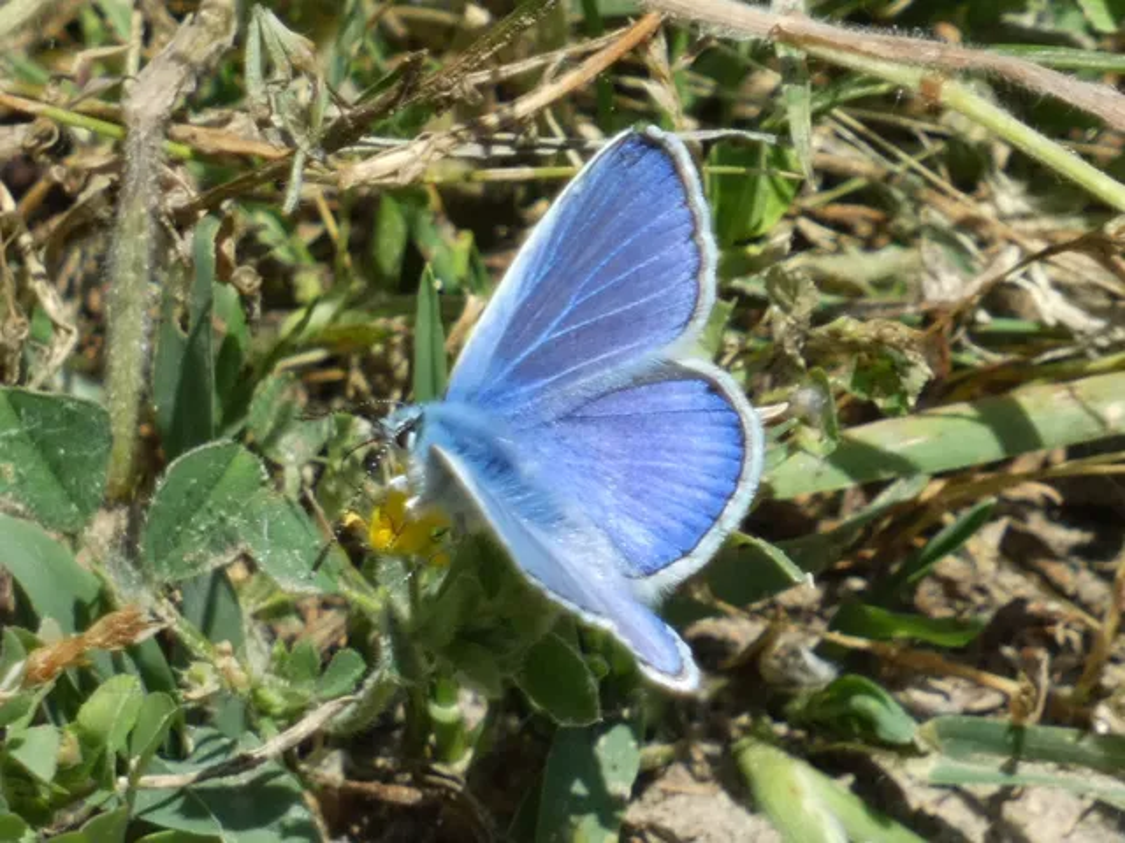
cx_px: 562
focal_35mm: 778
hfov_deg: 2.5
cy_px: 422
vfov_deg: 1.9
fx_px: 25285
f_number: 5.6
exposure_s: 1/320
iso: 80
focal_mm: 139.4
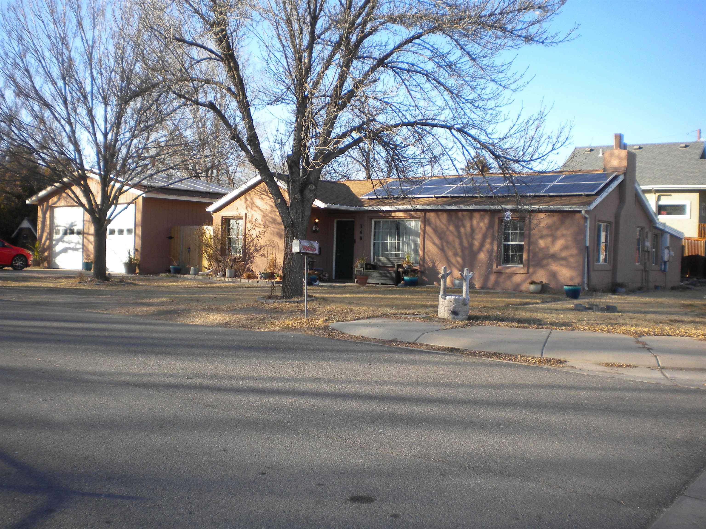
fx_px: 714
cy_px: 264
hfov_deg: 52.6
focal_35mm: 35
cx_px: 353
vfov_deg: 40.7
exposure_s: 1/190
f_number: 4.6
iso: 80
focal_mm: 6.3
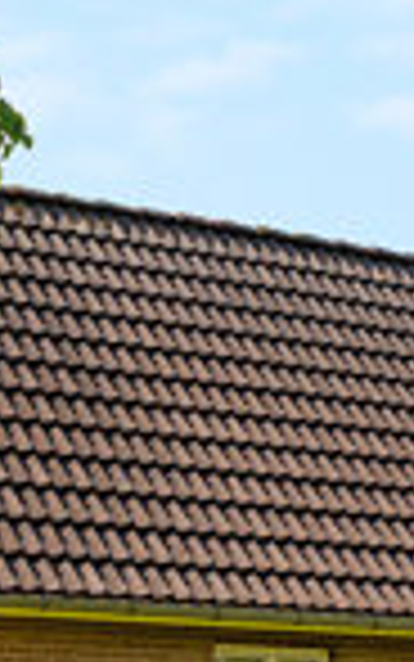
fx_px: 2201
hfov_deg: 10.7
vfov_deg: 17.0
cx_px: 346
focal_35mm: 122
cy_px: 500
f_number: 7.1
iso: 200
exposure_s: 1/500
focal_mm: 19.5
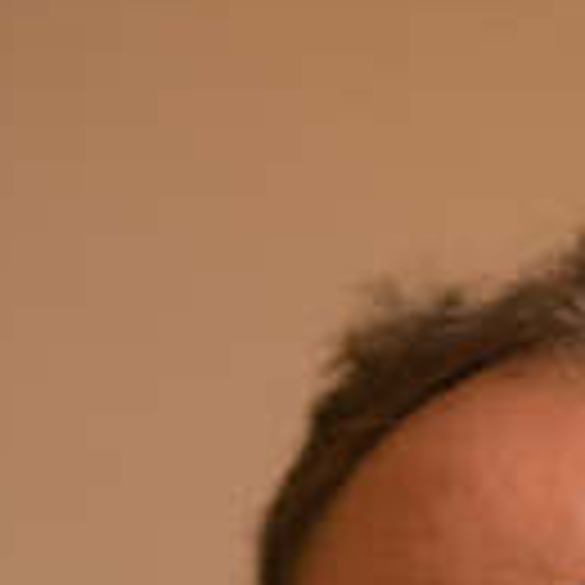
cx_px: 367
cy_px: 994
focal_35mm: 641
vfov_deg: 2.7
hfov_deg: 2.7
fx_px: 12265
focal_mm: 145
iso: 320
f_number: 2.8
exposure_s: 1/60
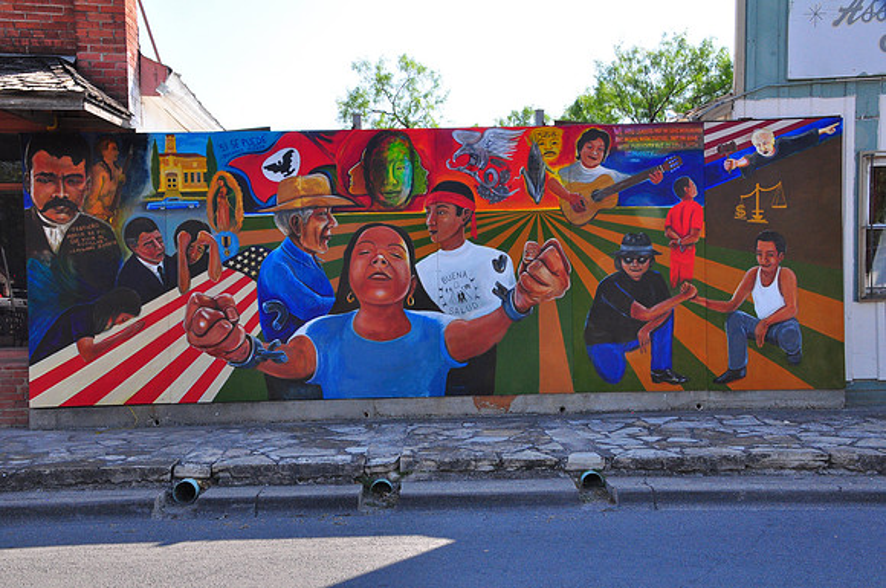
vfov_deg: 31.8
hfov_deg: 46.5
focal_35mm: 42
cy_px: 294
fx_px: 1032
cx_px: 443
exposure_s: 1/100
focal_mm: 28
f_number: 22
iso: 640
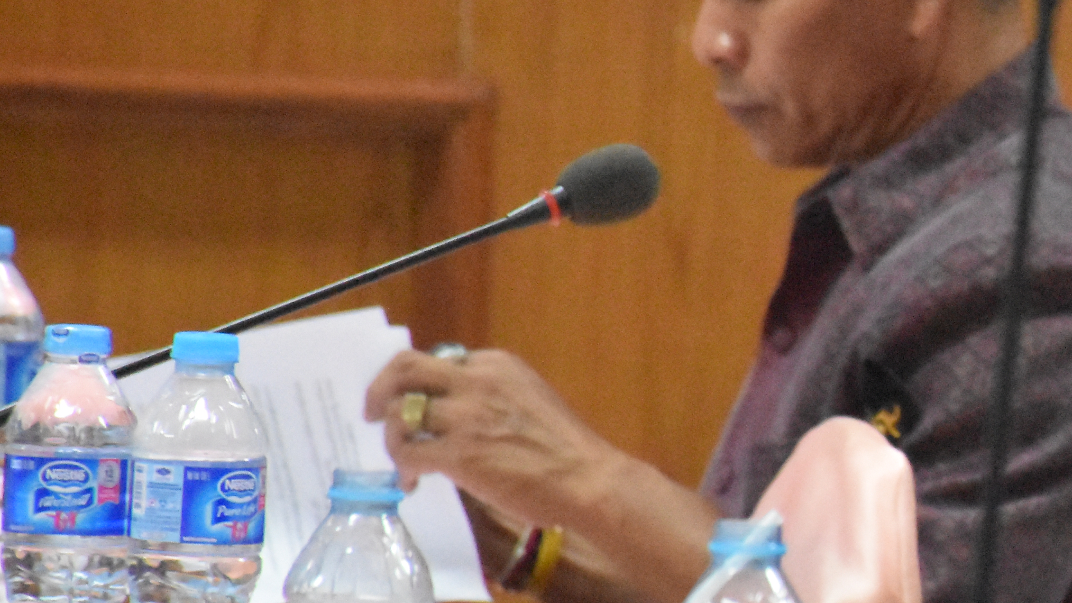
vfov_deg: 2.2
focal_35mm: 555
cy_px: 358
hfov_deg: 3.9
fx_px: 15777
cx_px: 1318
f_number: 5.6
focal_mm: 140
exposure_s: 1/320
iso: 12800
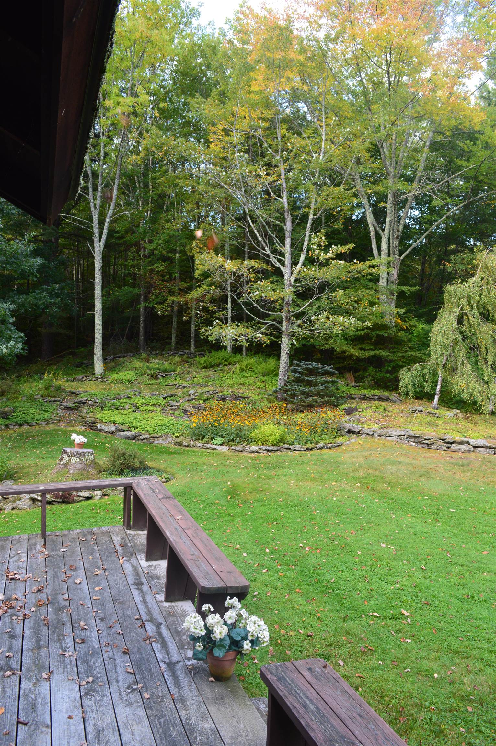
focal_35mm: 27
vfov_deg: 67.4
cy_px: 373
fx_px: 559
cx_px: 248
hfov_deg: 47.8
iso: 400
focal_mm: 18
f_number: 8
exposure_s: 1/60
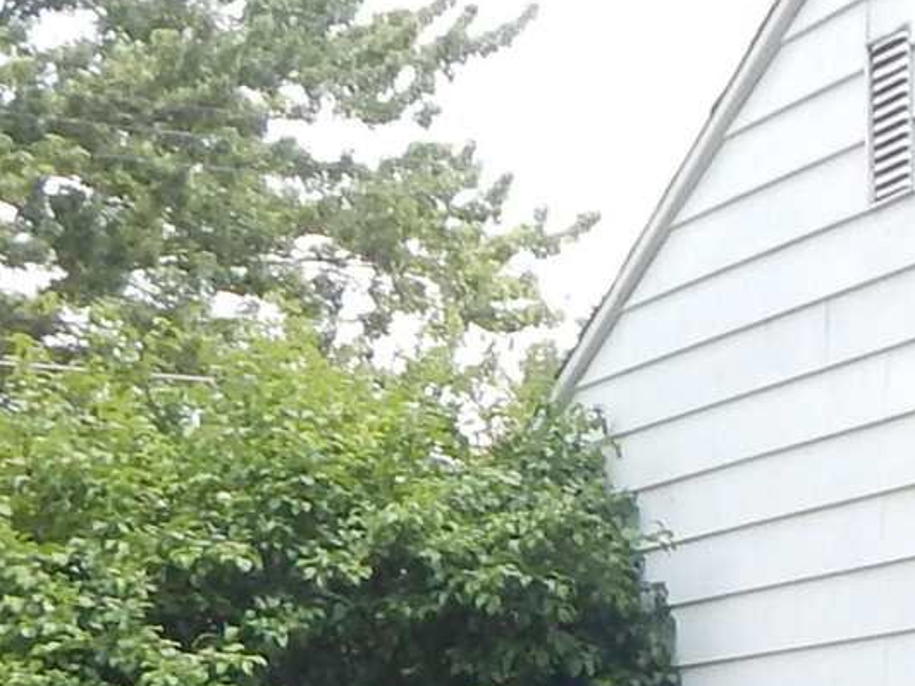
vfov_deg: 11.3
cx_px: 1840
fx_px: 3357
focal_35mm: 127
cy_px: 925
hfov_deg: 13.3
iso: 125
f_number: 3
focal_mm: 4
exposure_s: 1/320
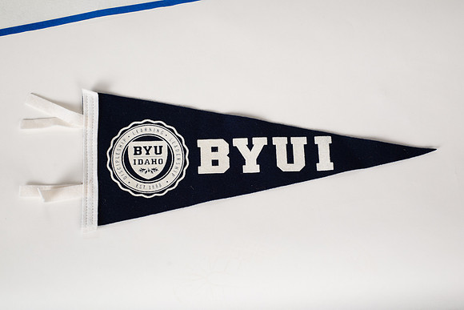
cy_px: 155
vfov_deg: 27.0
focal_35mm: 50
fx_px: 645
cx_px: 232
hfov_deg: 39.6
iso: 100
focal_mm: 50
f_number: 6.3
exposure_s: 1/125
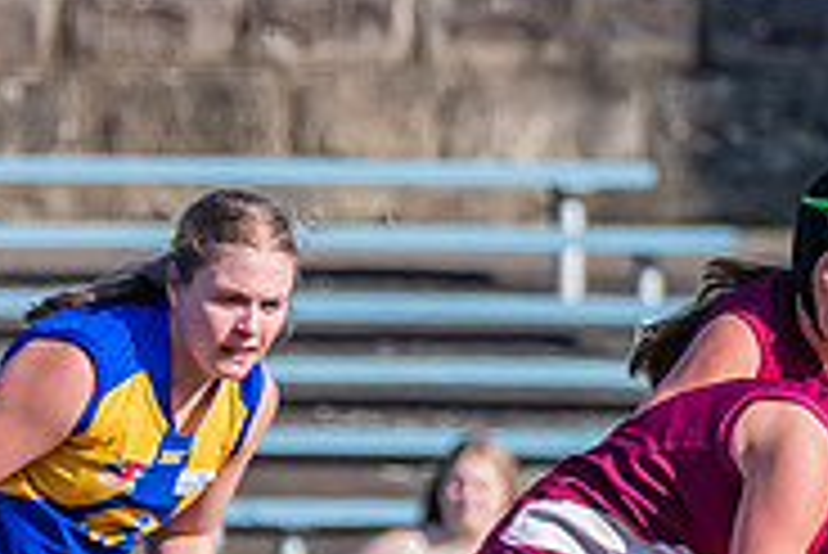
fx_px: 61388
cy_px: 426
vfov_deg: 0.5
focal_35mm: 2667
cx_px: 648
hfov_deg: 0.8
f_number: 9
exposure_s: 1/1600
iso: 800
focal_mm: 420
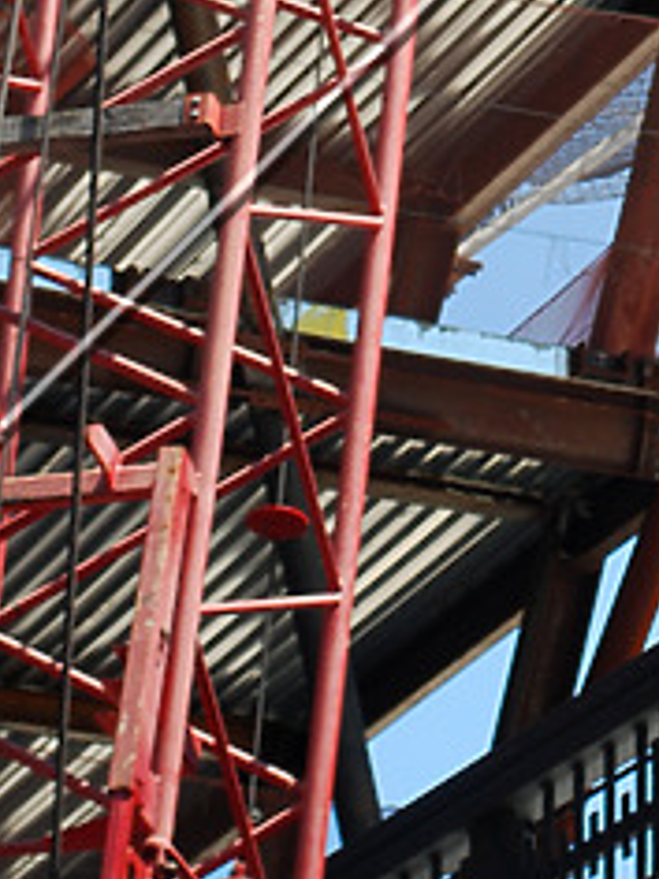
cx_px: 704
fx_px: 6291
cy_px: -268
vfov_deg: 7.9
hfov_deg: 6.0
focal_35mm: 248
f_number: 5.6
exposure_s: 1/125
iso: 160
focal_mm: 45
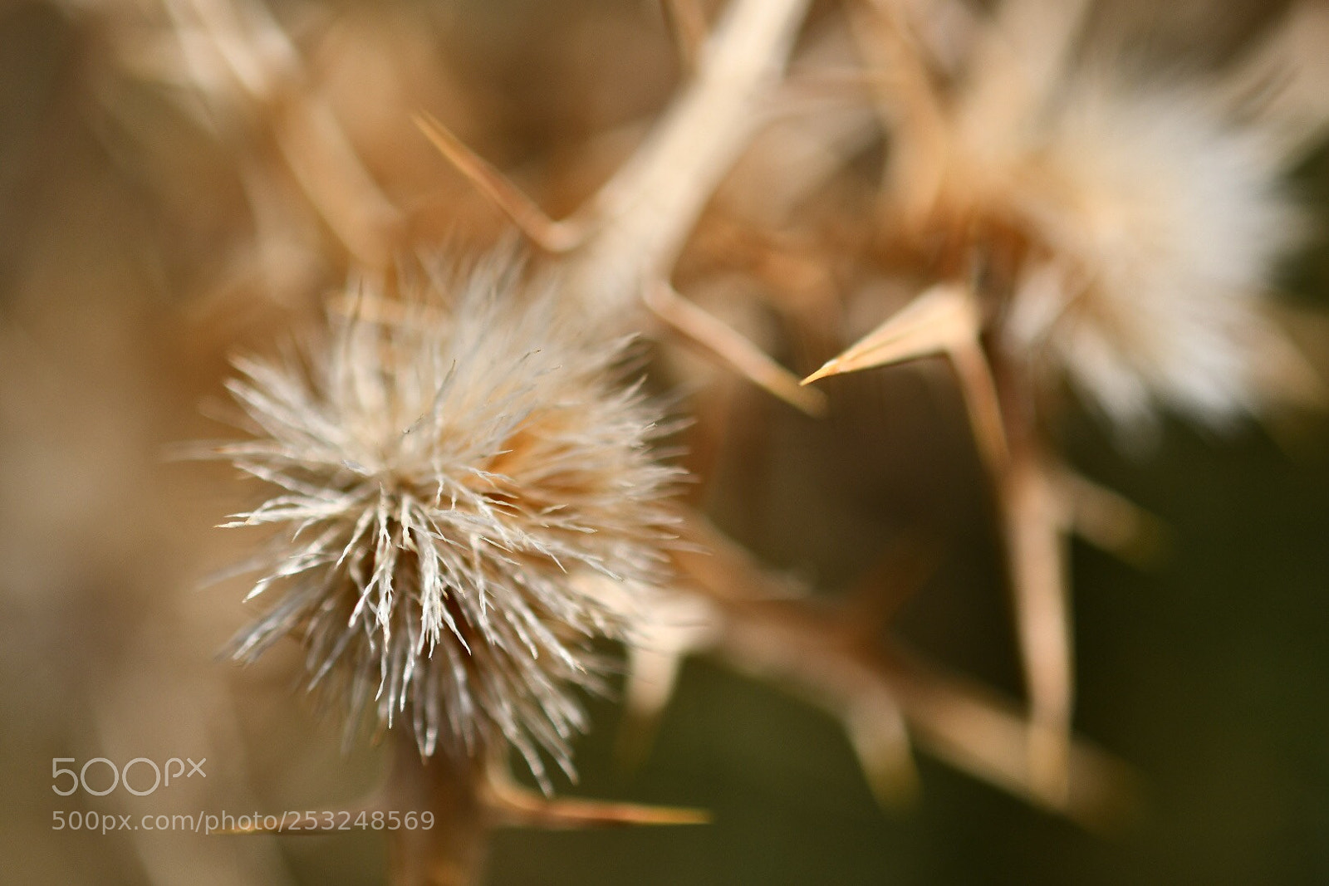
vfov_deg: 22.6
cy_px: 443
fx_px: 2215
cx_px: 664
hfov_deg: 33.4
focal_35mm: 60
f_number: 4
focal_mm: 40
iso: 160
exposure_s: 1/8000
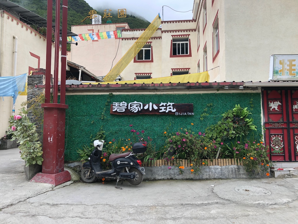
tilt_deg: +4.0
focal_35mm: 28
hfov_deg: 63.4
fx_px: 241
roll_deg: +0.1
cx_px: 149
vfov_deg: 49.7
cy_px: 112
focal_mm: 4
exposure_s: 1/149
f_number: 1.8
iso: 20
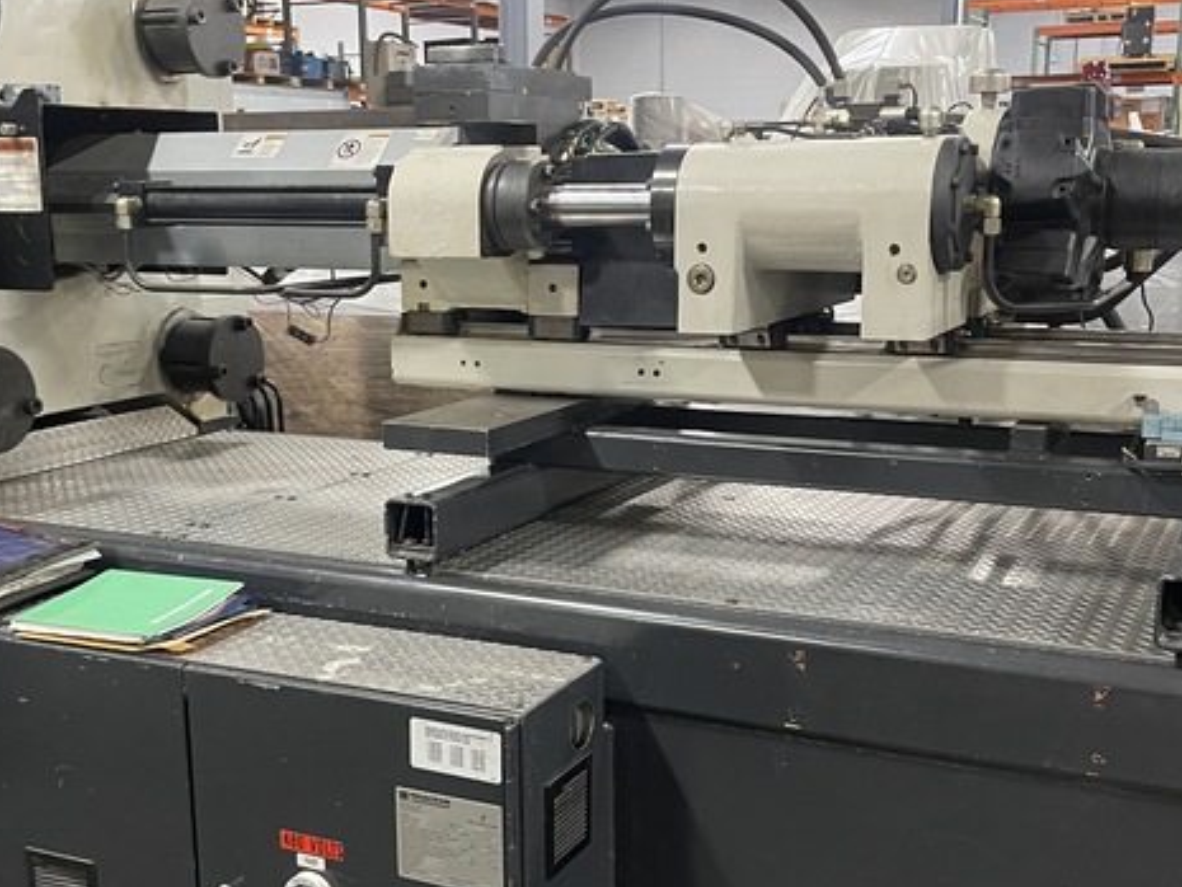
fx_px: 1469
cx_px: 552
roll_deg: -0.7
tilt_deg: -13.8
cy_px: 534
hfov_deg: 43.8
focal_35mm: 43
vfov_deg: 33.5
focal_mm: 5.1
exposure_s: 1/40
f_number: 1.6
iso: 400
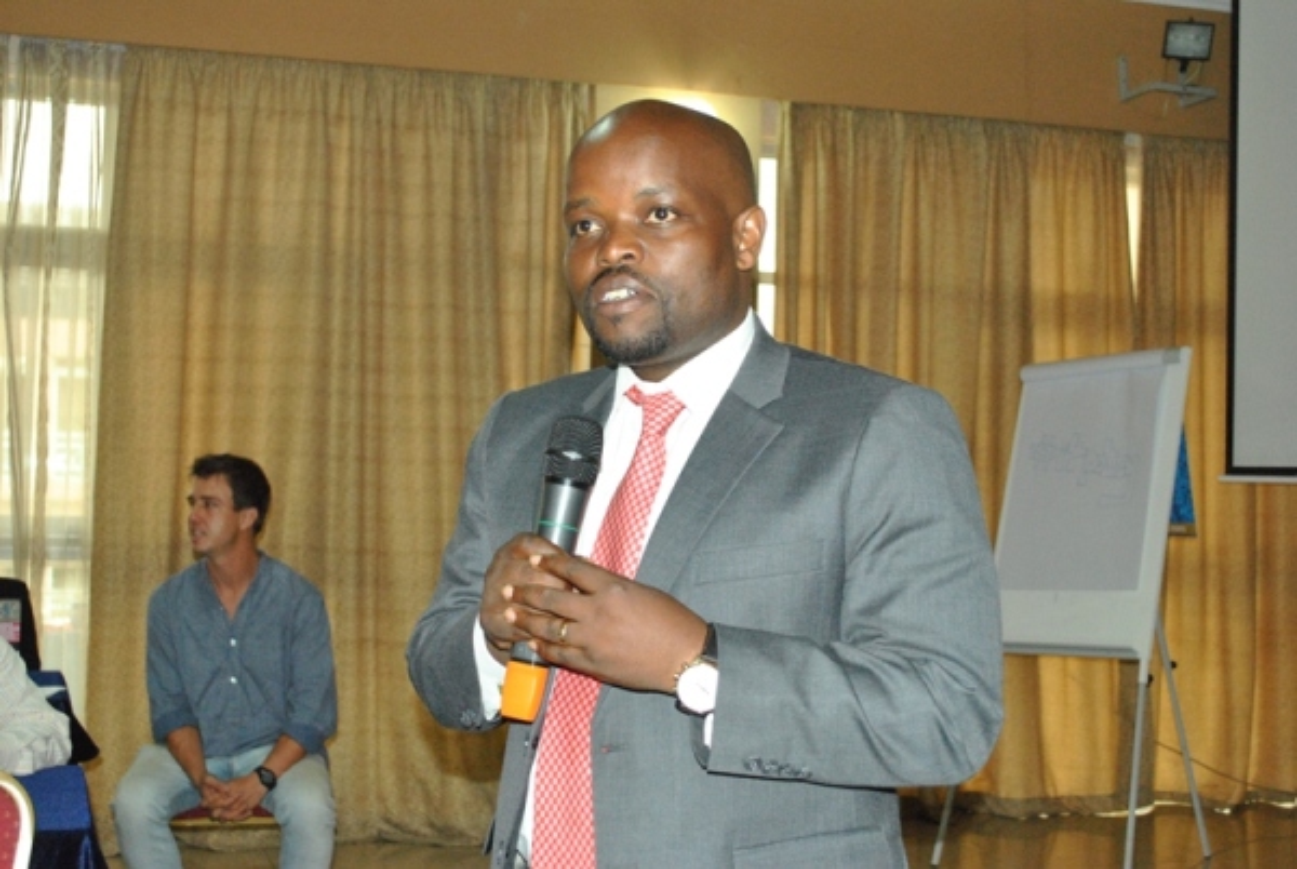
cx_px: 648
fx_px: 1732
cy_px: 434
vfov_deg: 28.2
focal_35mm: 48
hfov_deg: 41.1
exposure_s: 1/60
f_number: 5.6
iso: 1600
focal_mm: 32
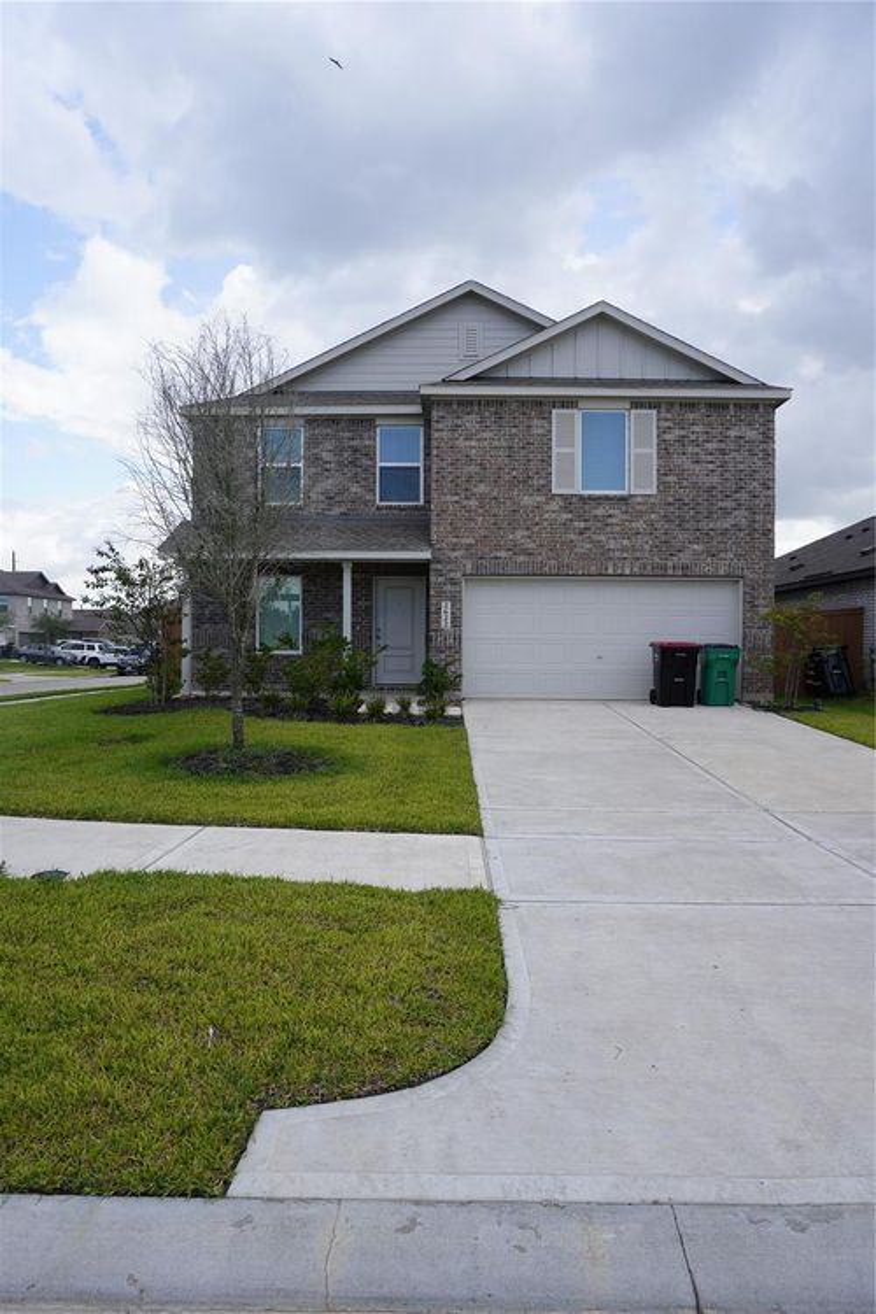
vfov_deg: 73.7
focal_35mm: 24
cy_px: 657
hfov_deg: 53.1
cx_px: 438
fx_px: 876
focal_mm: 16
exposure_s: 1/250
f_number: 5
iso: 100
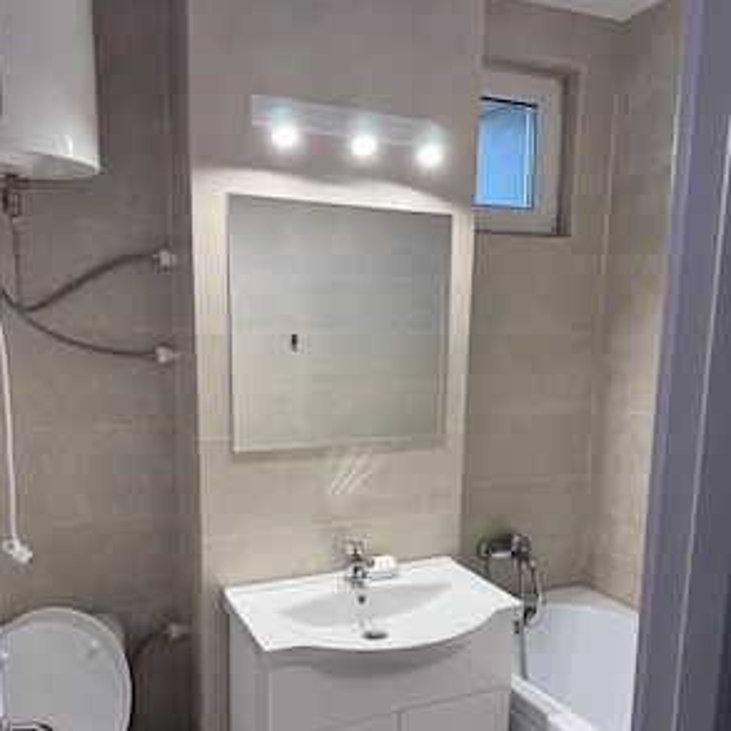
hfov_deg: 55.6
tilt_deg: -10.3
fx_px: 693
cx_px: 367
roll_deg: -1.7
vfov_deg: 55.0
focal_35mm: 29
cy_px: 454
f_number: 1.78
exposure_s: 1/100
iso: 80
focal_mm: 6.76
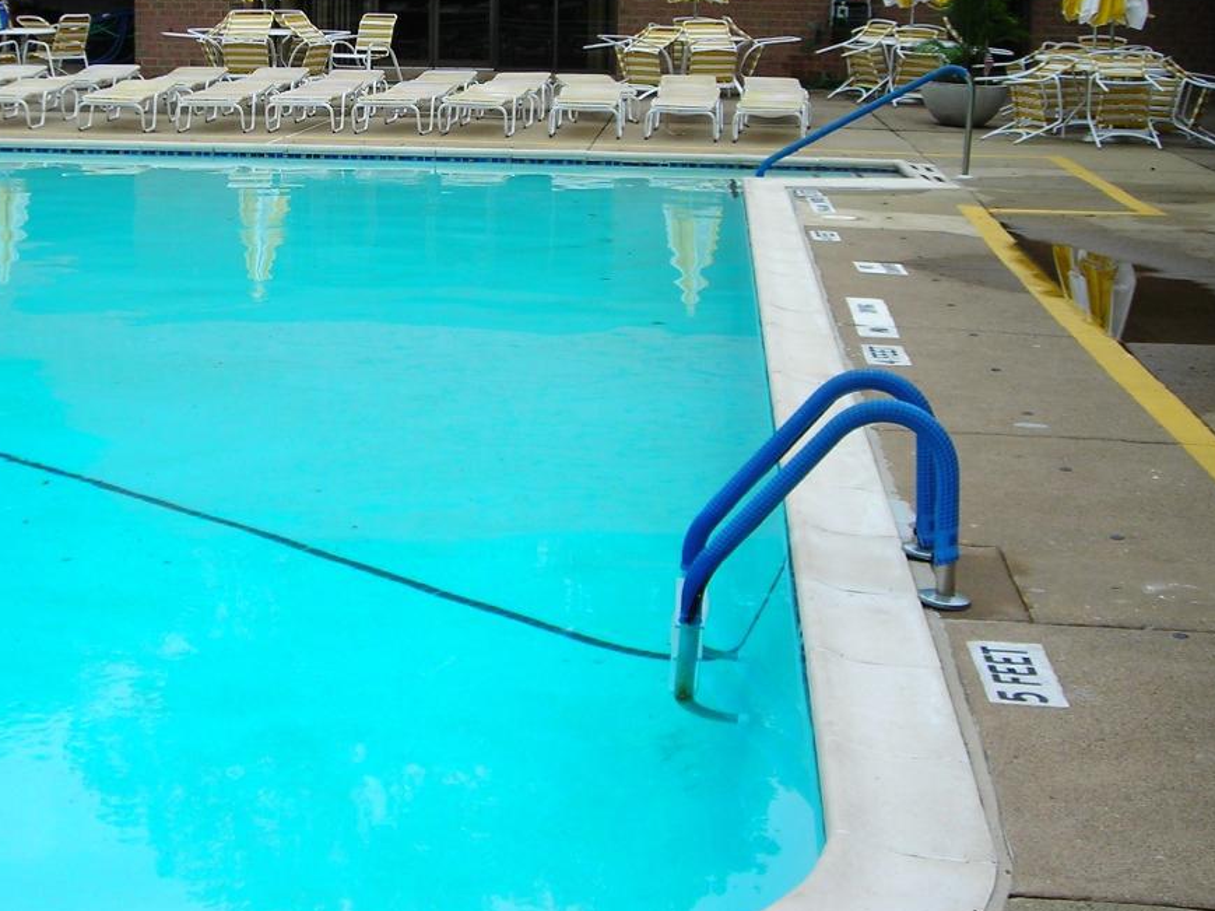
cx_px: 358
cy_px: 242
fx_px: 2210
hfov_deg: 30.4
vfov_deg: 23.1
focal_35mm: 63
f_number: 3.2
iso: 50
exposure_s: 1/420
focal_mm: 6.3
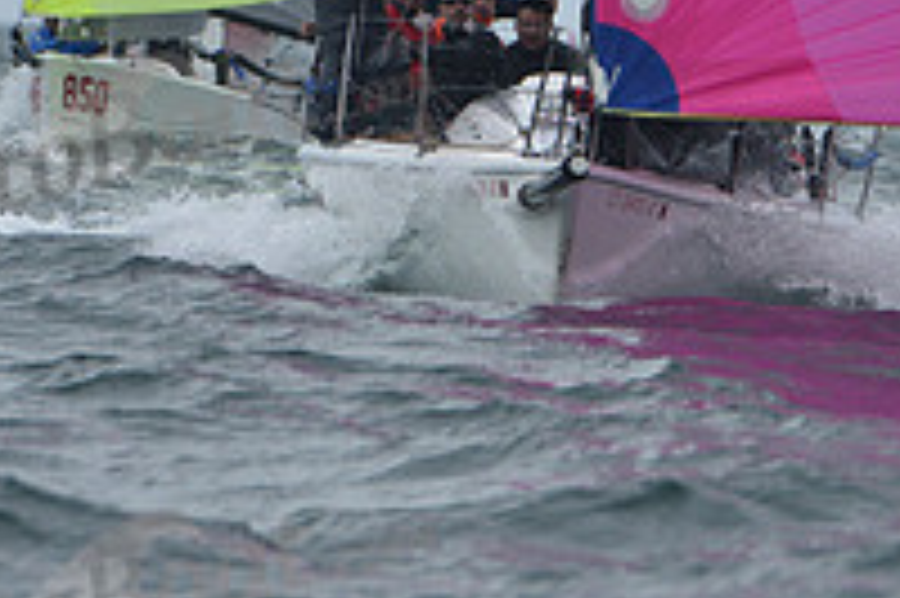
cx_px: 670
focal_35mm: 580
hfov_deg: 3.6
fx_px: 14488
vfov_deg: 2.4
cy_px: -151
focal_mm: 200
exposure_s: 1/1250
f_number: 5.6
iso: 320
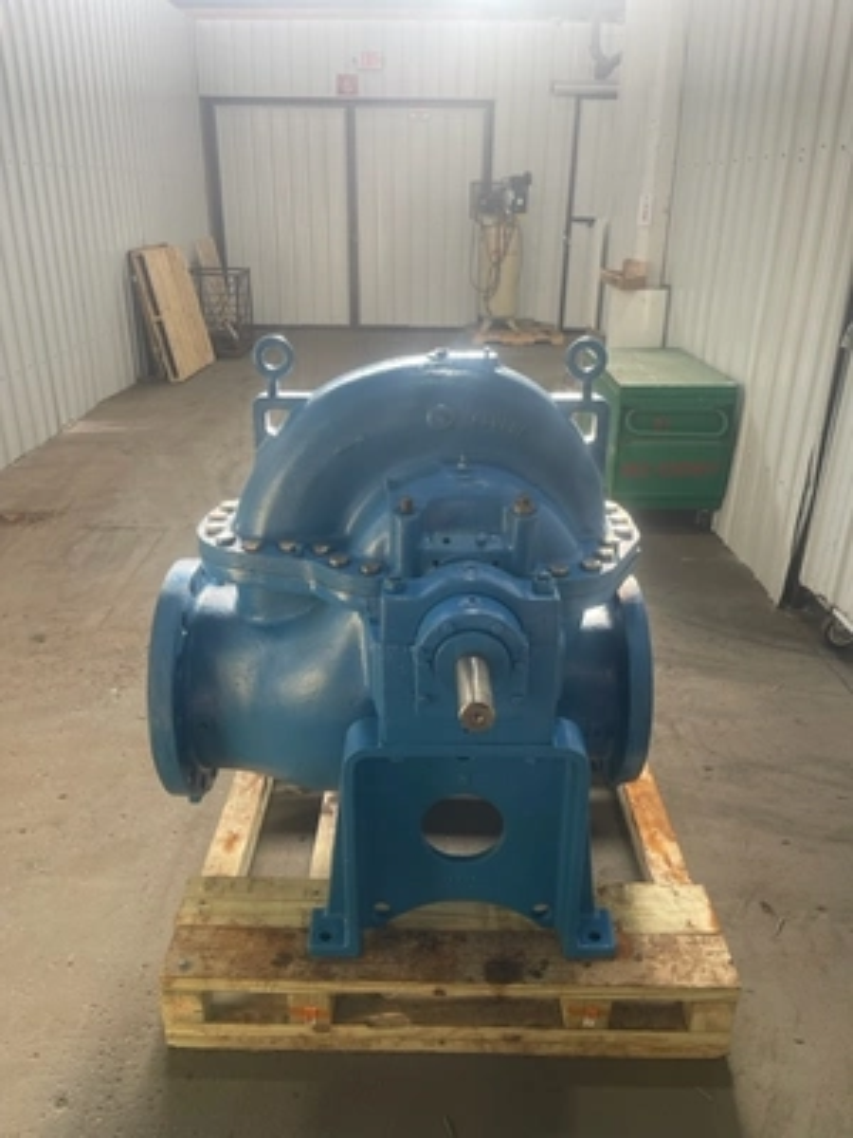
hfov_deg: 53.1
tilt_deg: -23.1
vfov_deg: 67.3
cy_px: 569
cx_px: 426
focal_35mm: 26
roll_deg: +0.0
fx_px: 854
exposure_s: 1/121
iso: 50
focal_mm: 5.1
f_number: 1.6
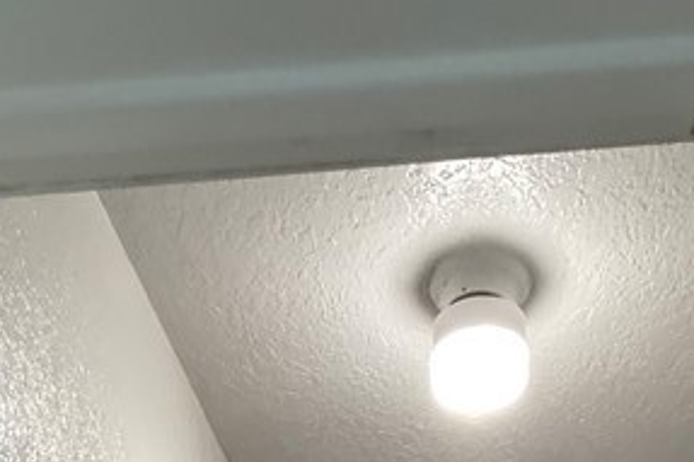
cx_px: 399
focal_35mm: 52
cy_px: 1197
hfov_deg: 38.1
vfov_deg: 13.8
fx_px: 1002
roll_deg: -0.6
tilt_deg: -11.0
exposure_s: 1/60
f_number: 2.2
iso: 800
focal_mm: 2.22
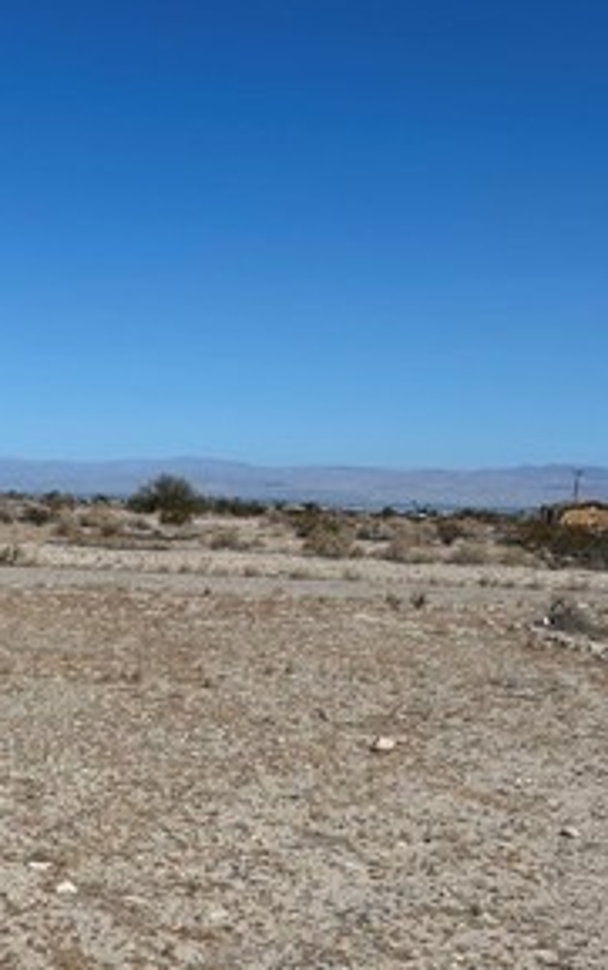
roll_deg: -2.6
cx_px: 24
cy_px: 762
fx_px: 1615
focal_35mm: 61
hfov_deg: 20.7
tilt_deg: -7.7
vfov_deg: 32.6
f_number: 1.5
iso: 50
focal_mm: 5.7
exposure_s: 1/9434
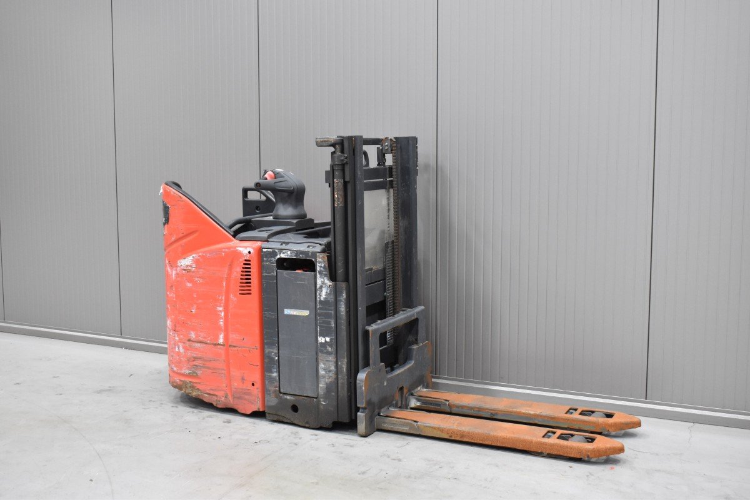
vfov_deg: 31.9
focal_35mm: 42
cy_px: 250
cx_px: 375
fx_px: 875
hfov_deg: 46.4
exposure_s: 1/30
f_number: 5
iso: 1600
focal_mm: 28
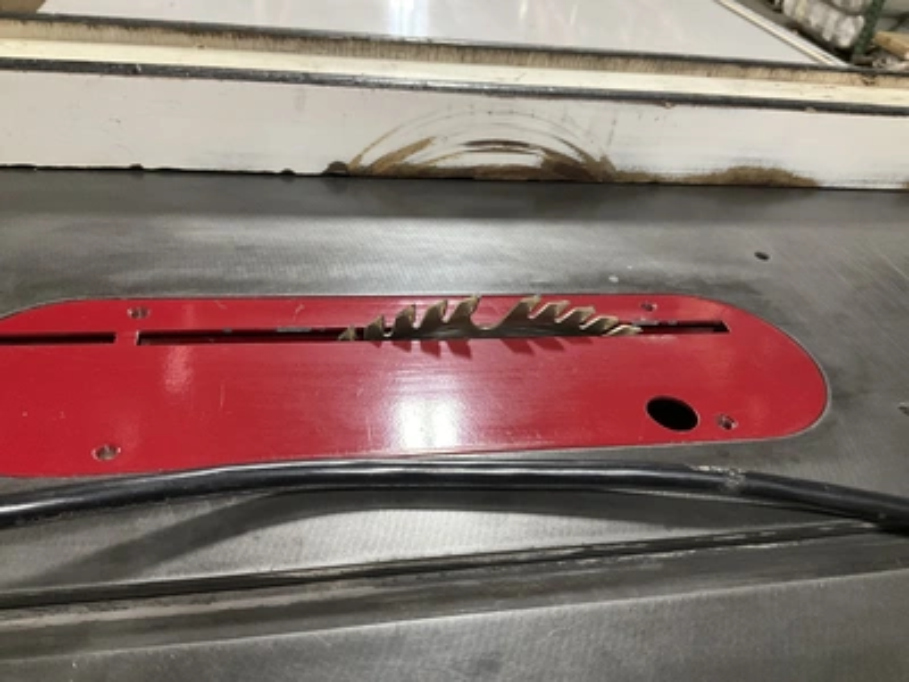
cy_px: 341
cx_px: 454
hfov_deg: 61.7
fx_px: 762
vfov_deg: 48.2
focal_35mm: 29
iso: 320
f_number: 1.8
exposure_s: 1/40
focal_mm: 3
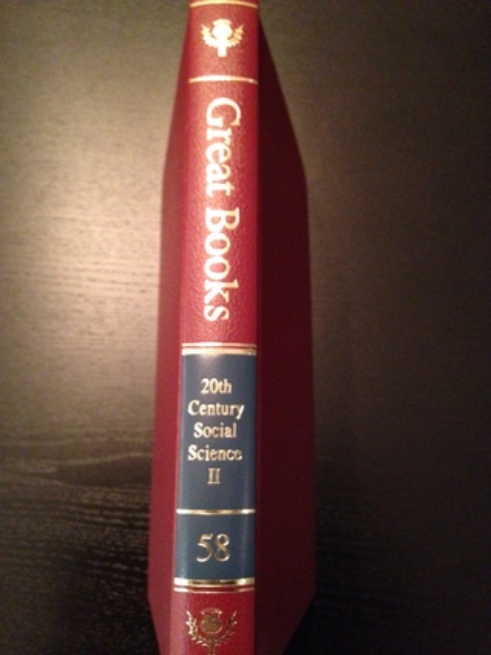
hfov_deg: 42.9
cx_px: 246
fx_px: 624
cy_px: 328
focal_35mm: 33
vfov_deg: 55.4
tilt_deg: -77.8
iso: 800
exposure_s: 1/15
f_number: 2.4
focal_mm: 4.12
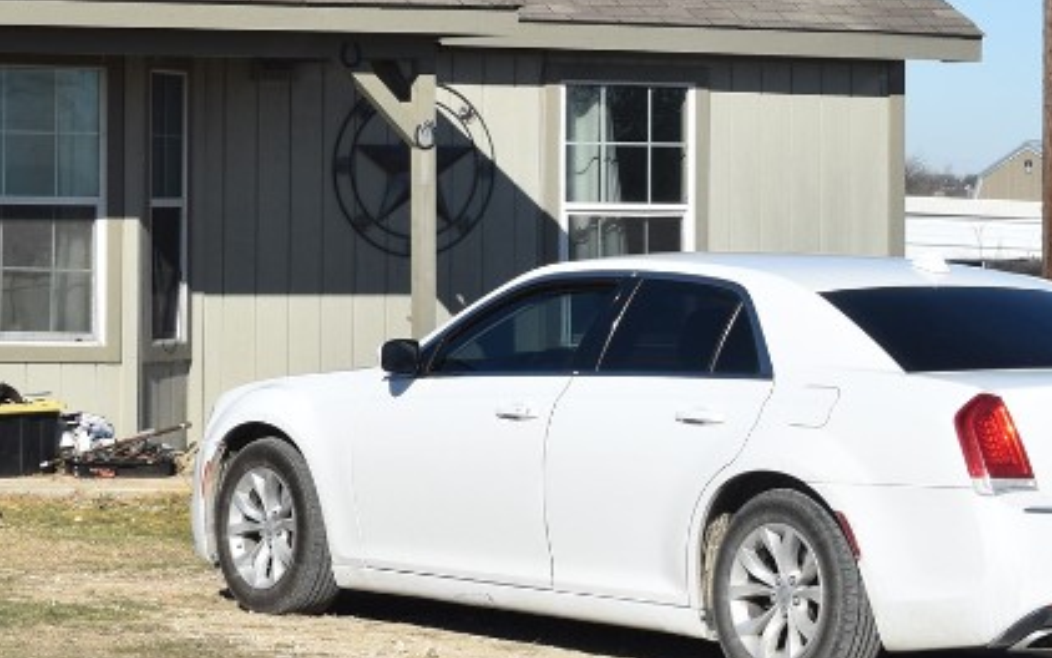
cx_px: -284
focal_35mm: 167
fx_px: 4789
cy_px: -47
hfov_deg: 12.2
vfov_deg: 7.8
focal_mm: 40
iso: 200
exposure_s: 1/500
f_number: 11
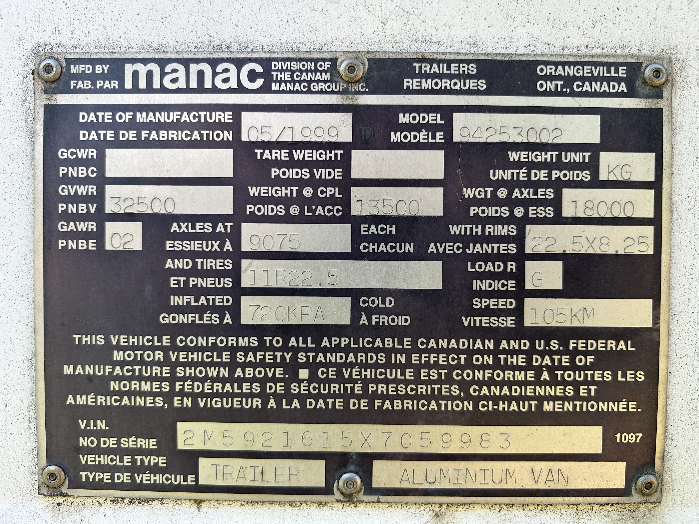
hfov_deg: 67.3
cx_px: 350
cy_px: 262
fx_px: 525
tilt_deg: -0.8
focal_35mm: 26
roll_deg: +0.2
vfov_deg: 53.1
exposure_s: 1/377
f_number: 1.5
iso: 50
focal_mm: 5.7
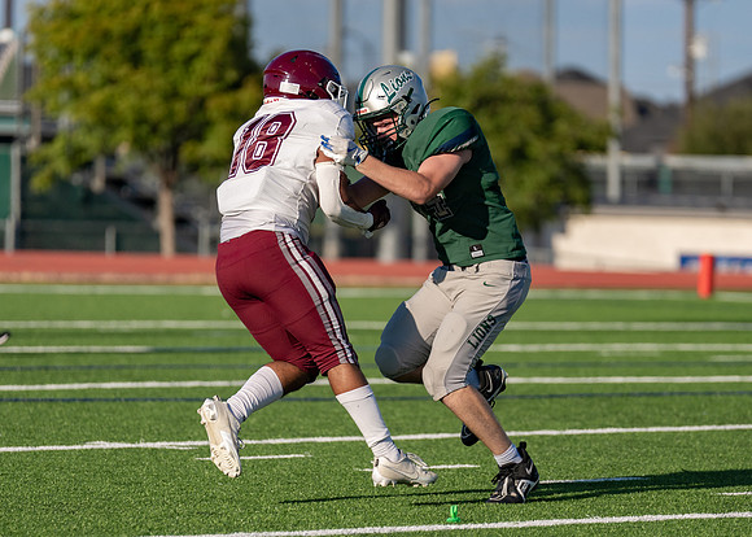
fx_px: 6322
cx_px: 432
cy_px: 324
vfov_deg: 4.9
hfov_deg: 6.8
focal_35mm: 296
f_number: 2.8
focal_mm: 194
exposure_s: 1/2500
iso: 100
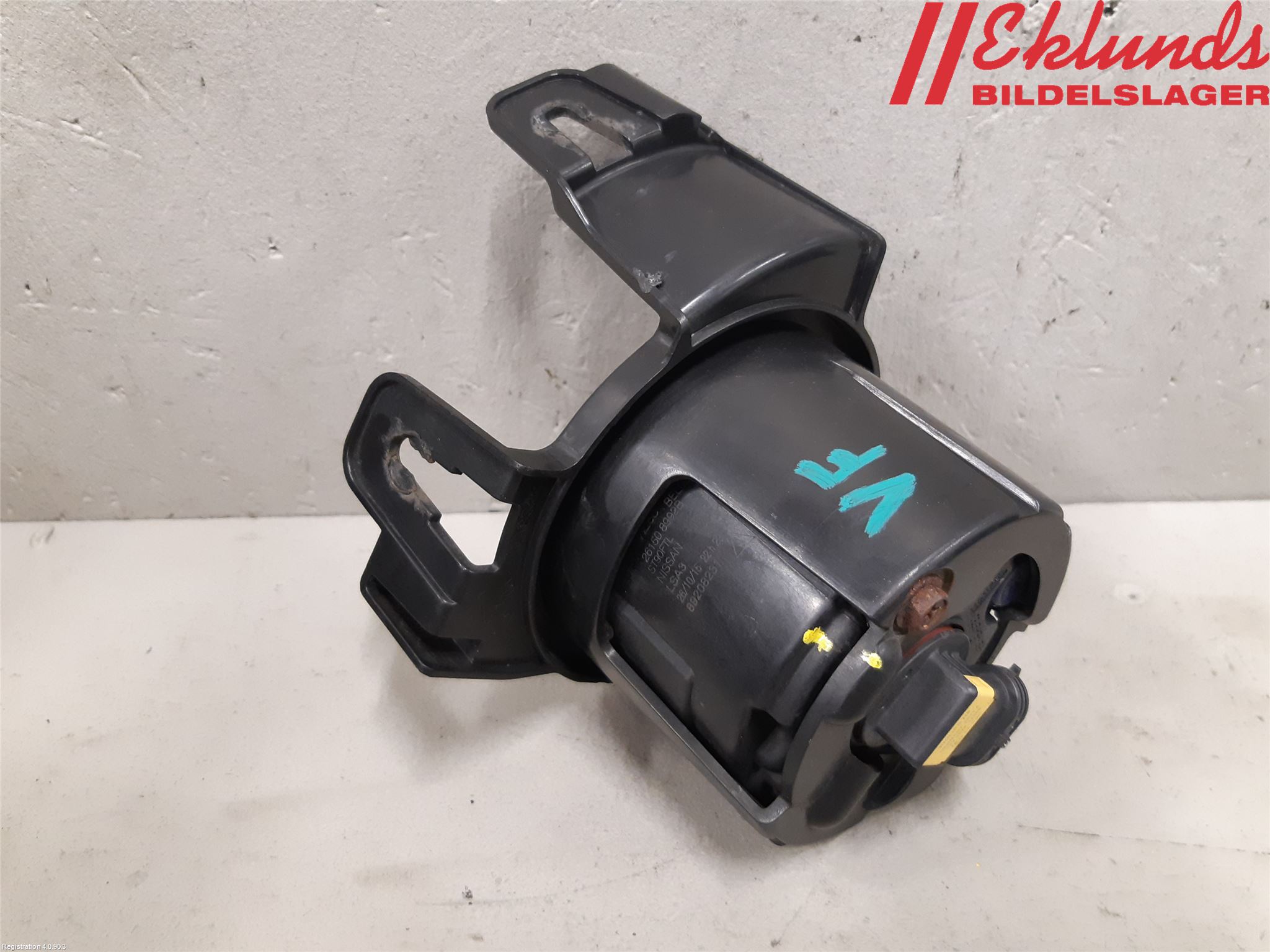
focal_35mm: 26
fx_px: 954
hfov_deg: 67.3
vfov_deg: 53.1
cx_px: 635
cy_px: 476
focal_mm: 3.93
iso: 250
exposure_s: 1/33
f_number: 1.7
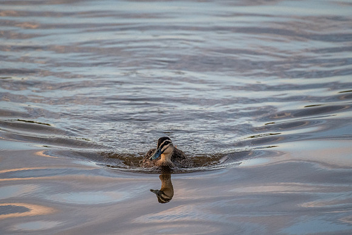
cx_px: 171
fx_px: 6770
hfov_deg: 3.0
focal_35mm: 692
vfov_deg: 2.0
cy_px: 151
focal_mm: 500
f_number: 5.6
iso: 2200
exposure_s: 1/1600
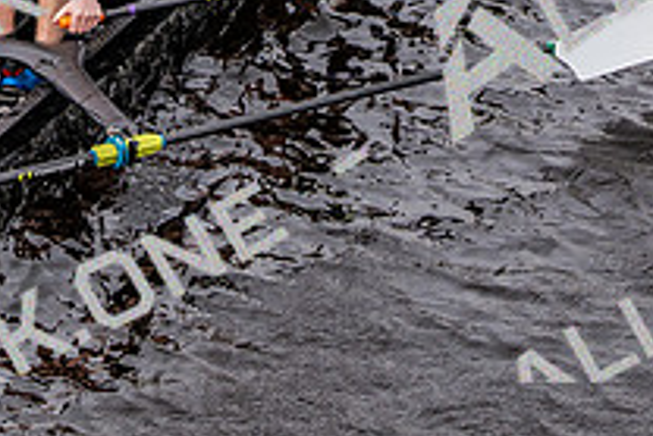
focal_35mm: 612
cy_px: -155
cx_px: 166
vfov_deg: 2.2
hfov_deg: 3.4
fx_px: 11108
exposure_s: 1/2000
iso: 400
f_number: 2.8
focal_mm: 147
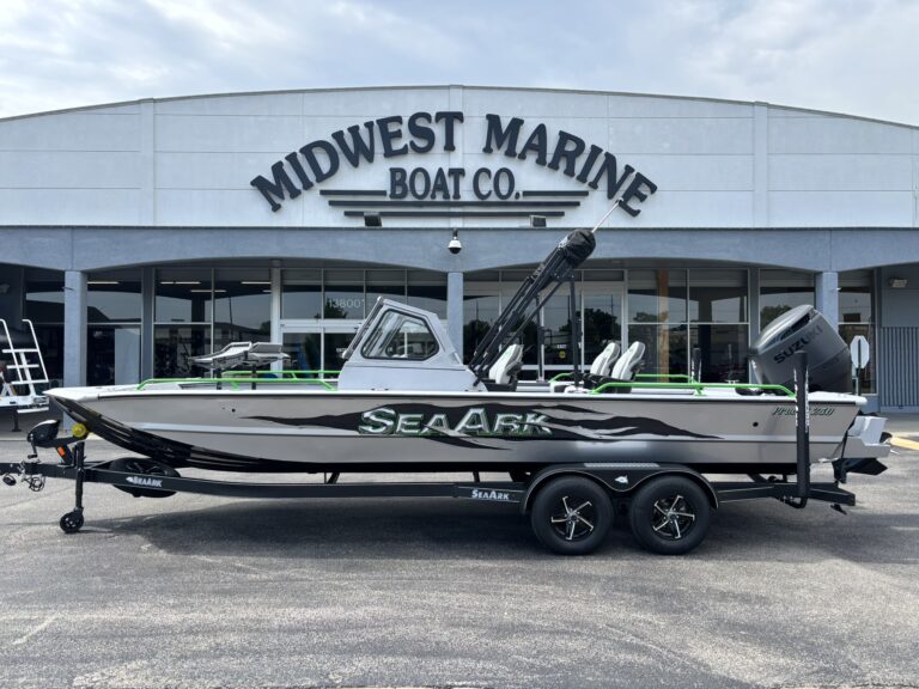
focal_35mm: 26
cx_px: 460
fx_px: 690
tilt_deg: +1.8
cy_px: 344
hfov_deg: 67.3
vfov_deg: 53.1
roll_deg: +0.0
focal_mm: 5.96
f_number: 1.6
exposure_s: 1/1751
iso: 50
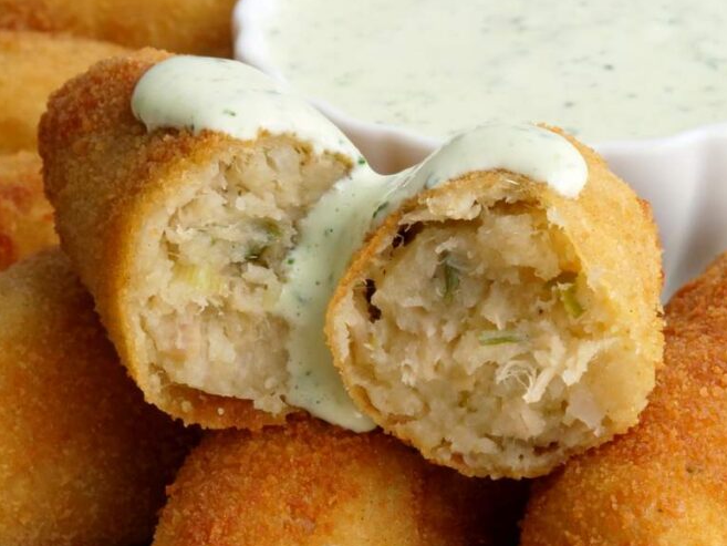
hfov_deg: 12.2
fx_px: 3403
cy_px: 349
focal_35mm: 162
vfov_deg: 9.2
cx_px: 334
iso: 2000
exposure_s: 1/125
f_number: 14
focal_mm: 52
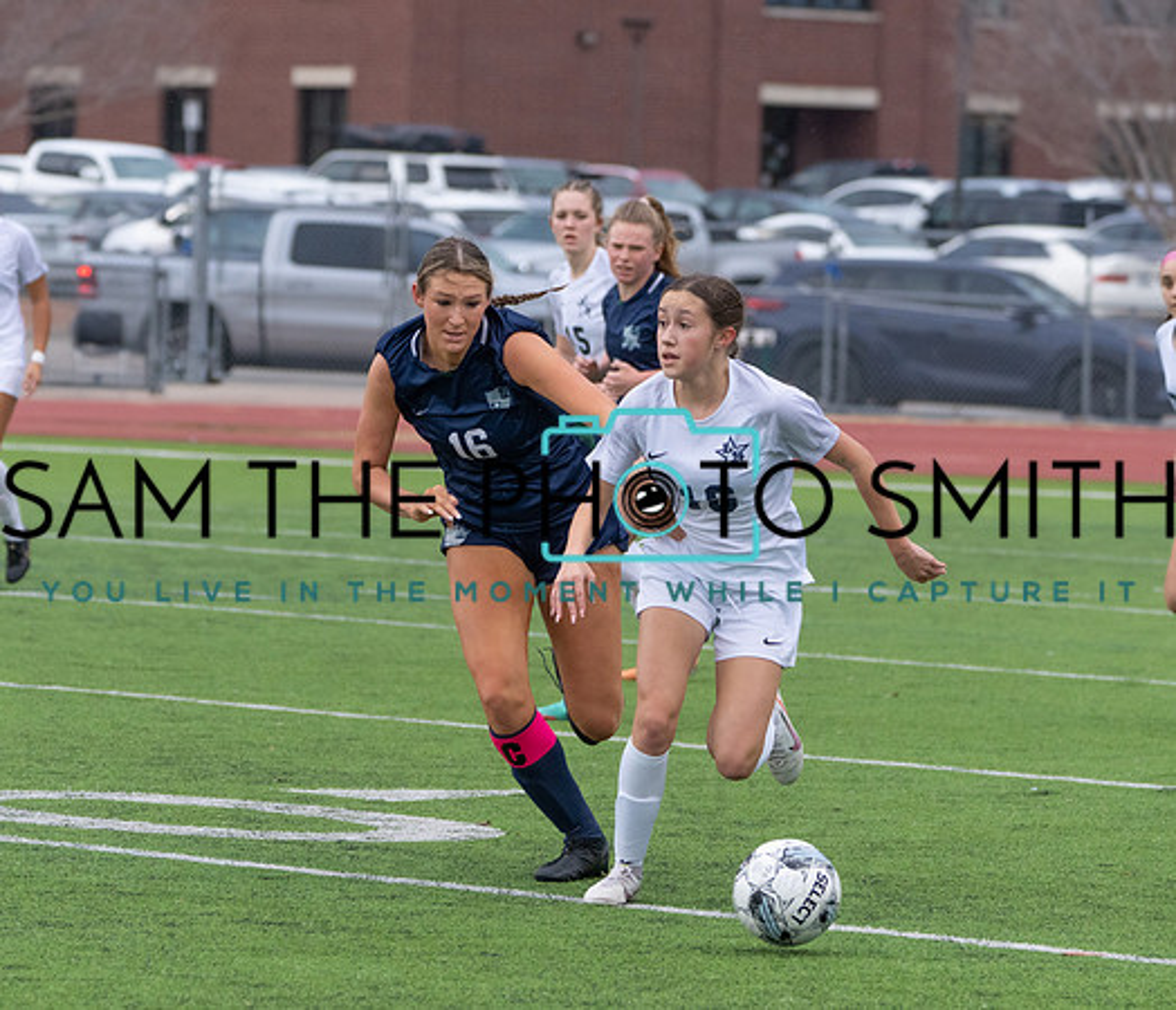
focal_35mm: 268
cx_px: 534
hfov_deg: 7.0
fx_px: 9591
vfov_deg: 6.0
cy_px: 599
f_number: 5.6
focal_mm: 181
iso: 1600
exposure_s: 1/1250
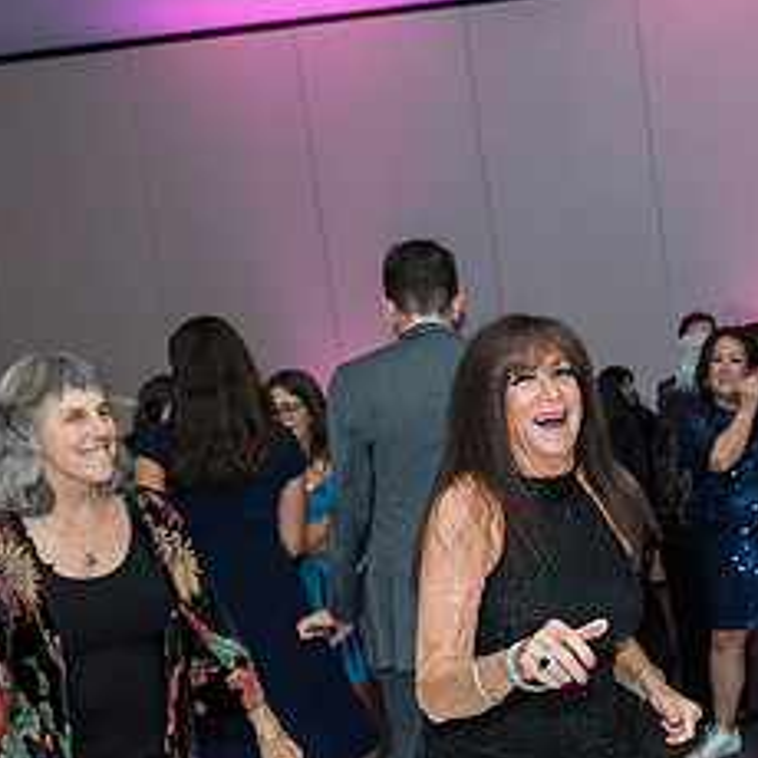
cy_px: 529
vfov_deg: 28.3
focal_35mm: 60
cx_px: 672
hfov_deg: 27.6
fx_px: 1486
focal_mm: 28
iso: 1000
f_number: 4
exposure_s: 1/100
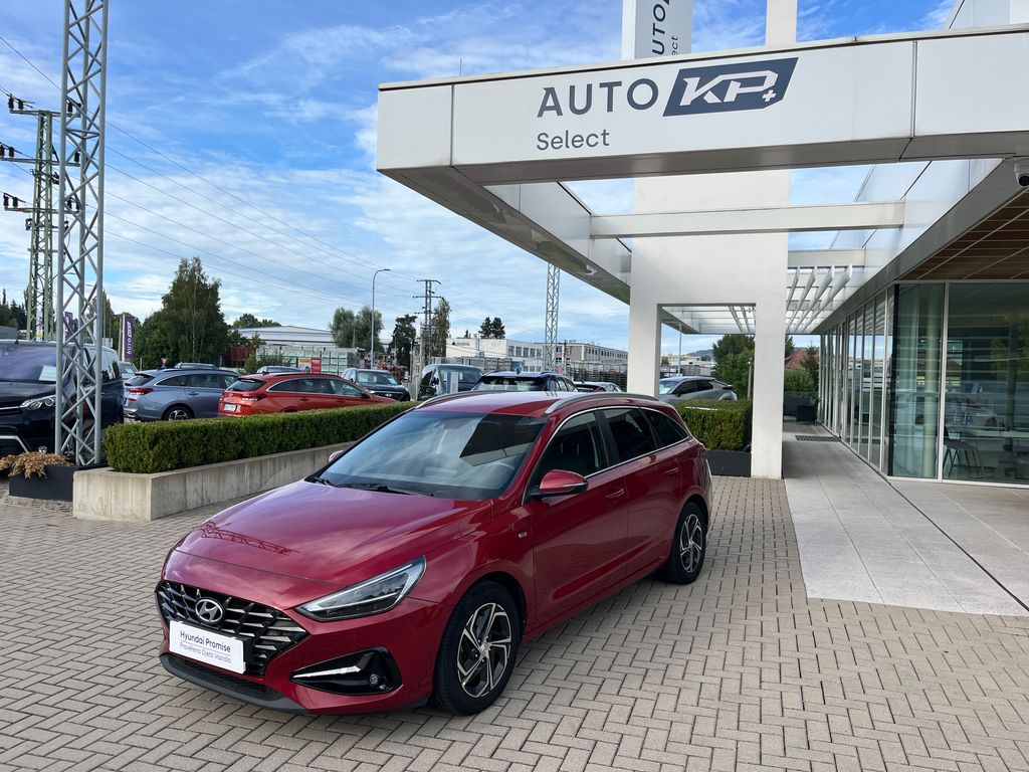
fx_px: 773
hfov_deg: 67.3
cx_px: 514
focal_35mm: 26
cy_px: 386
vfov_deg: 53.1
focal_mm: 5.1
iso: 50
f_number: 1.6
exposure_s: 1/2309
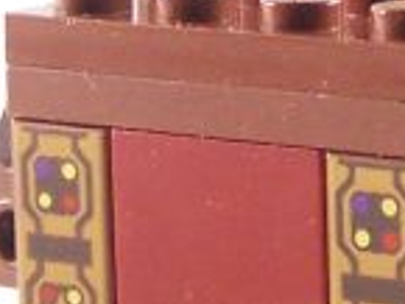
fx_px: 3548
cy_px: -33
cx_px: 349
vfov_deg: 4.9
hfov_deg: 6.5
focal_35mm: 303
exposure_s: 1/30
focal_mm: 7.1
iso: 200
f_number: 2.9
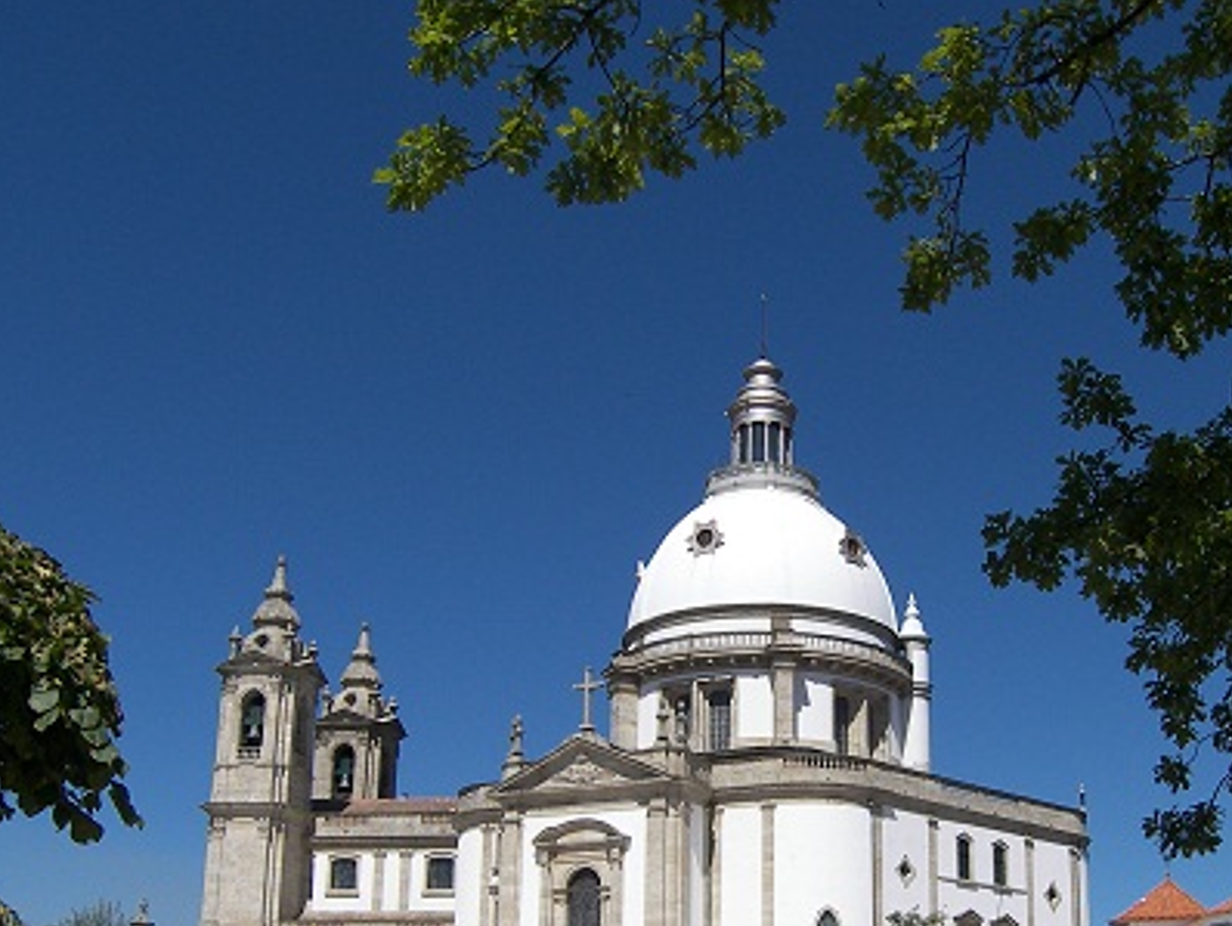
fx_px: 1603
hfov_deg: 41.7
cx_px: 789
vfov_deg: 31.8
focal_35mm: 45
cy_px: 653
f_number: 3.2
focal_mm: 5
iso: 50
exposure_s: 1/1600
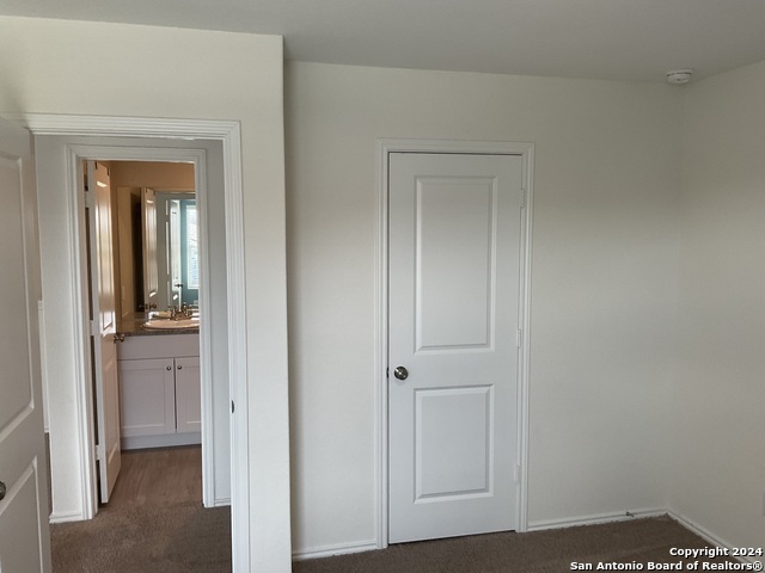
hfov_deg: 61.7
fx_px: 641
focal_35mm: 29
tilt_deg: -4.5
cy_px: 286
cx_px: 382
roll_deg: -0.5
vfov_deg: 48.2
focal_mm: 3
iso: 64
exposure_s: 1/120
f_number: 1.8
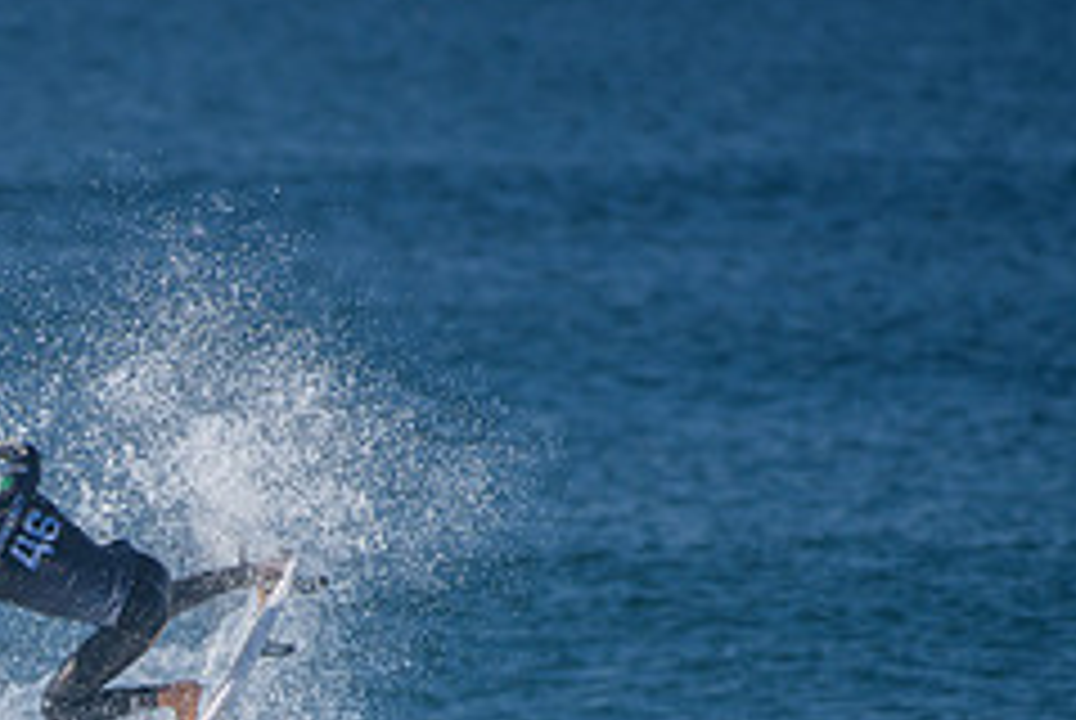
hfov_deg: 1.6
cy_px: 803
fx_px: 37376
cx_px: 5
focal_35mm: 1249
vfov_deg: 1.1
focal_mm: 500
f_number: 5.6
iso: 220
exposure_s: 1/2000
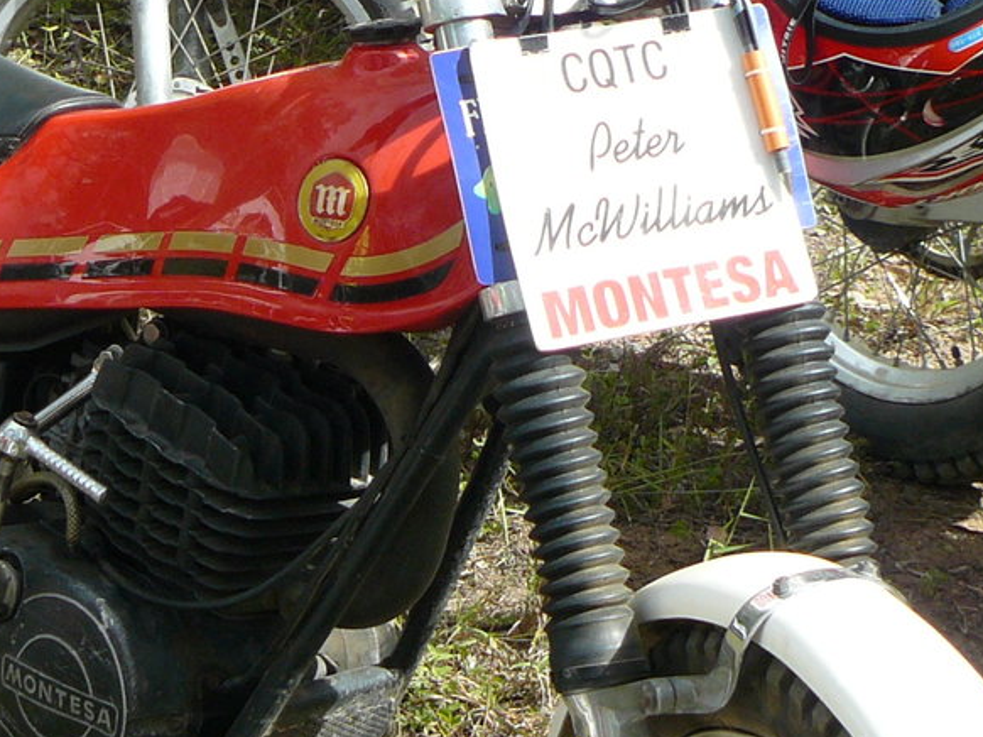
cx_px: 299
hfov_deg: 19.8
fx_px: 2810
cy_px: 625
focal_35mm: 99
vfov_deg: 14.8
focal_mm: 6
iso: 100
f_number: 3.2
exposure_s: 1/640
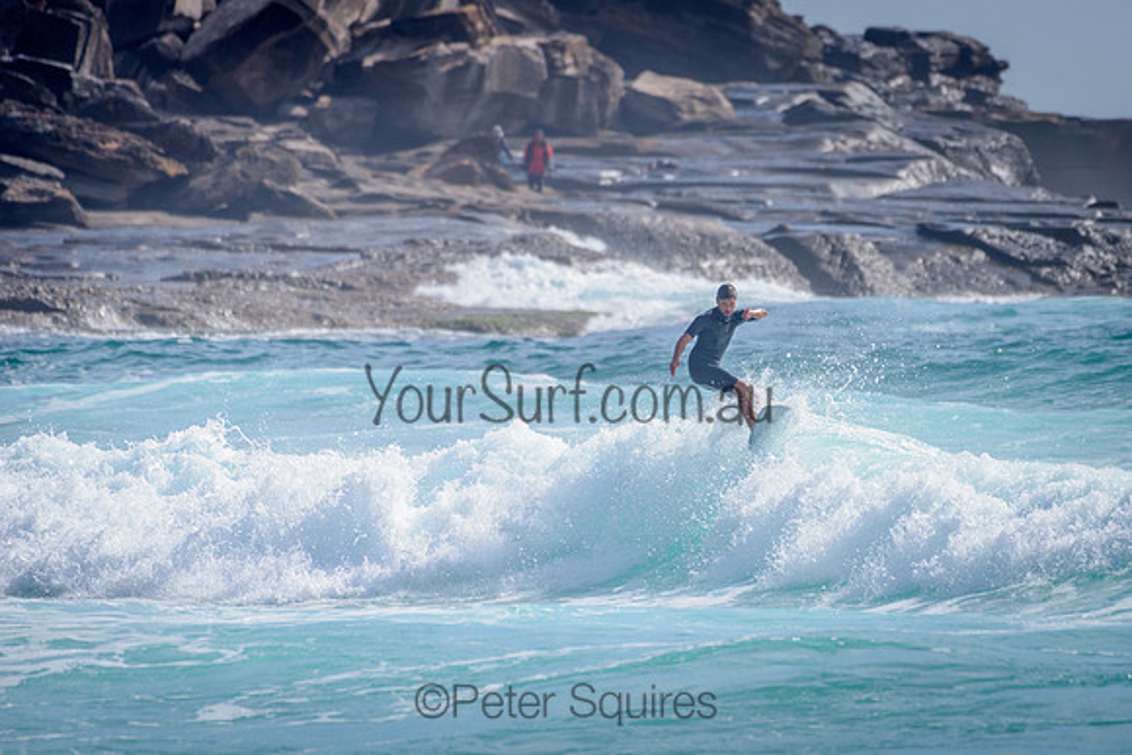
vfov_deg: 2.2
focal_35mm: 613
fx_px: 19278
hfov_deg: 3.4
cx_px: 694
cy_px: 411
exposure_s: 1/2000
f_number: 5.6
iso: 100
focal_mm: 500
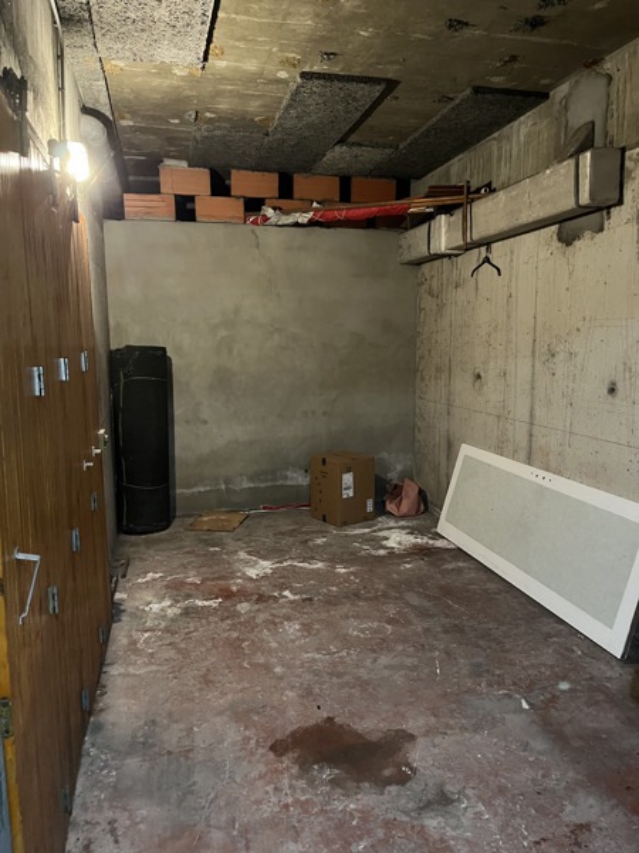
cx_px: 320
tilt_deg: -7.7
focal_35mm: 26
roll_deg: +0.5
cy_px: 426
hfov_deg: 53.1
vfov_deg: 67.3
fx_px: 640
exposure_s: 1/25
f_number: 1.6
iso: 640
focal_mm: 5.1
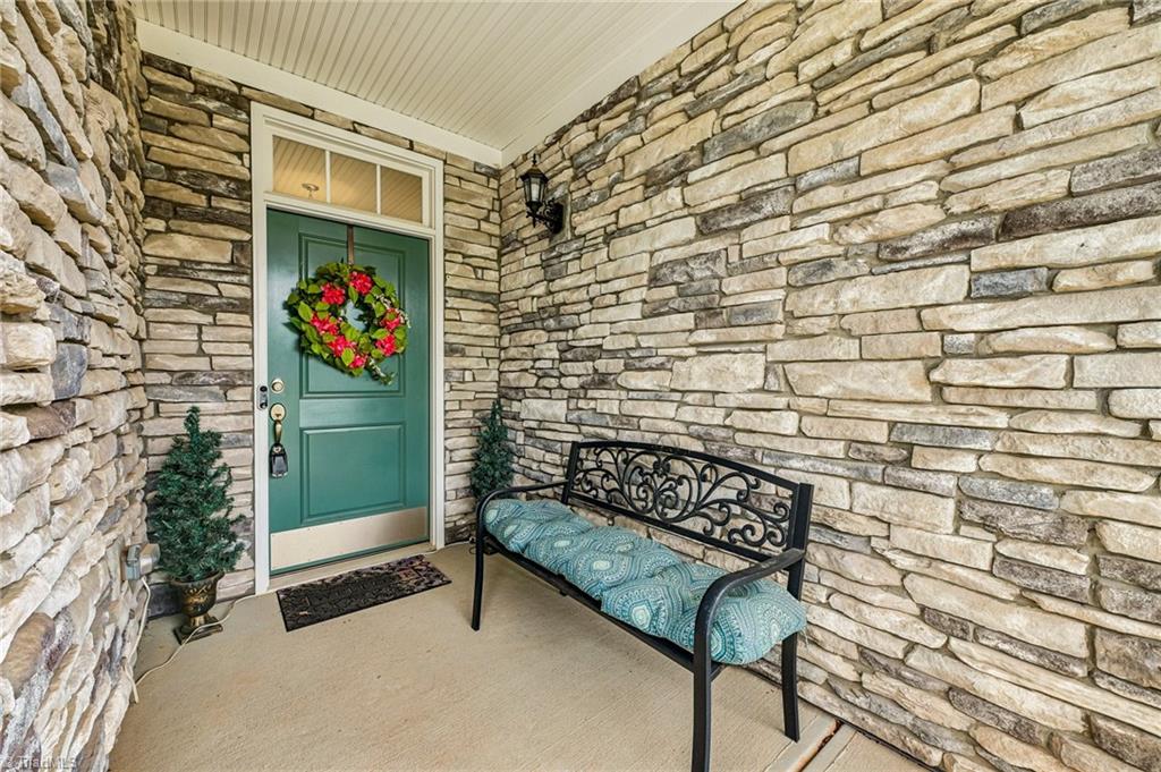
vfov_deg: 81.1
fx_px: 451
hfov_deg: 104.3
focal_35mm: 14
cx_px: 580
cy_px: 386
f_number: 9
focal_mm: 14
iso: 200
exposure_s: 1/15
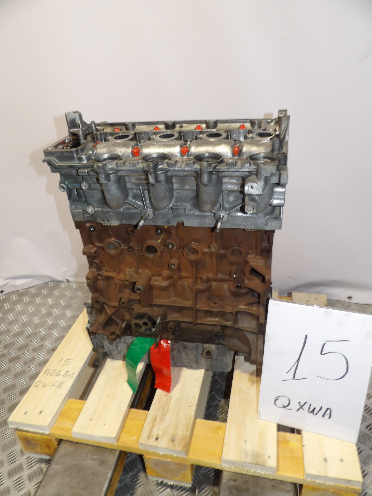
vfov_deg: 71.6
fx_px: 344
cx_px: 186
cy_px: 248
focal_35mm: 24
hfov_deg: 56.8
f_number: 3.2
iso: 200
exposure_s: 1/60
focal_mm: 4.3
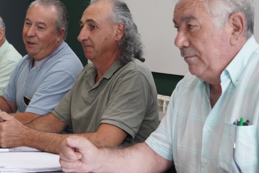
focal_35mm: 69
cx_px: 104
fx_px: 496
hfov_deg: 29.2
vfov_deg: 19.7
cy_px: 63
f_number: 4
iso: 1000
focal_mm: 39
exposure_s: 1/200
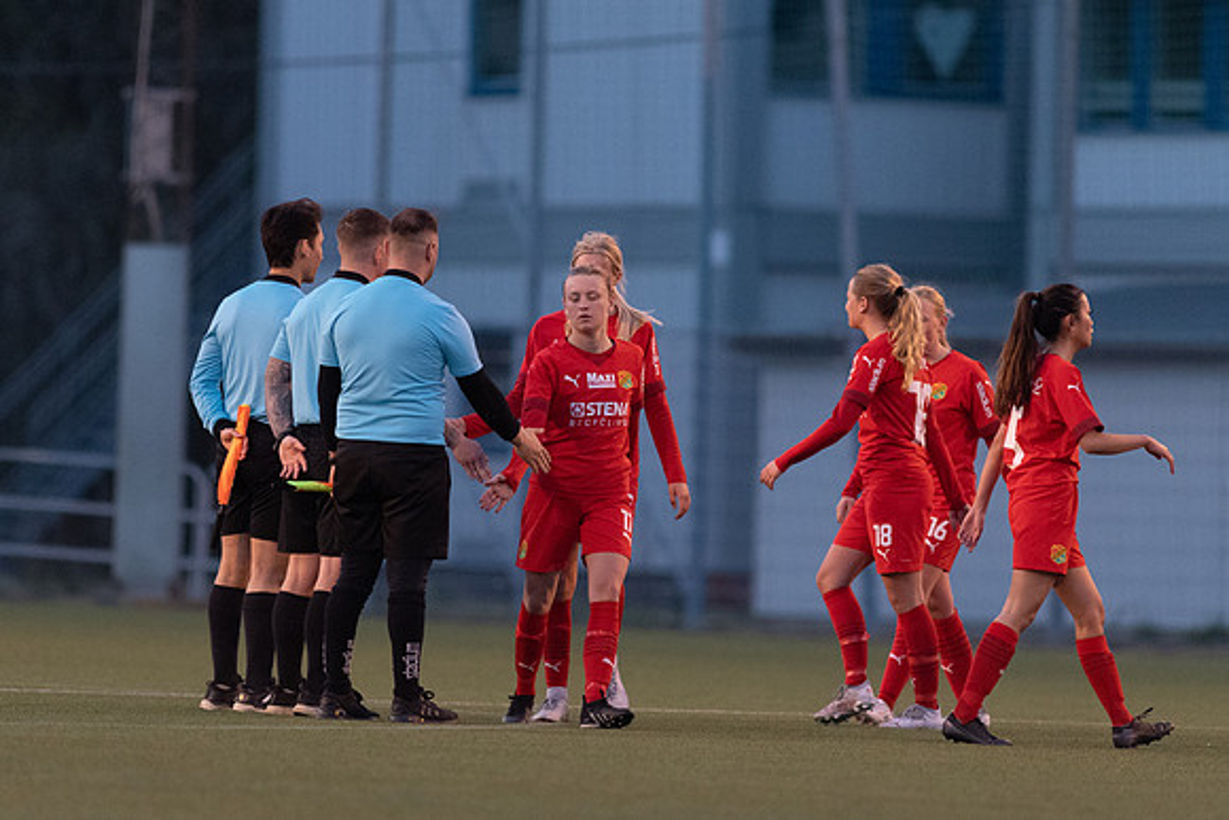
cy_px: 410
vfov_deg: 2.8
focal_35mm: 497
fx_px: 16962
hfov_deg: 4.1
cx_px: 614
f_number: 2.8
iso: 4000
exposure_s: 1/800
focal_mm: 300
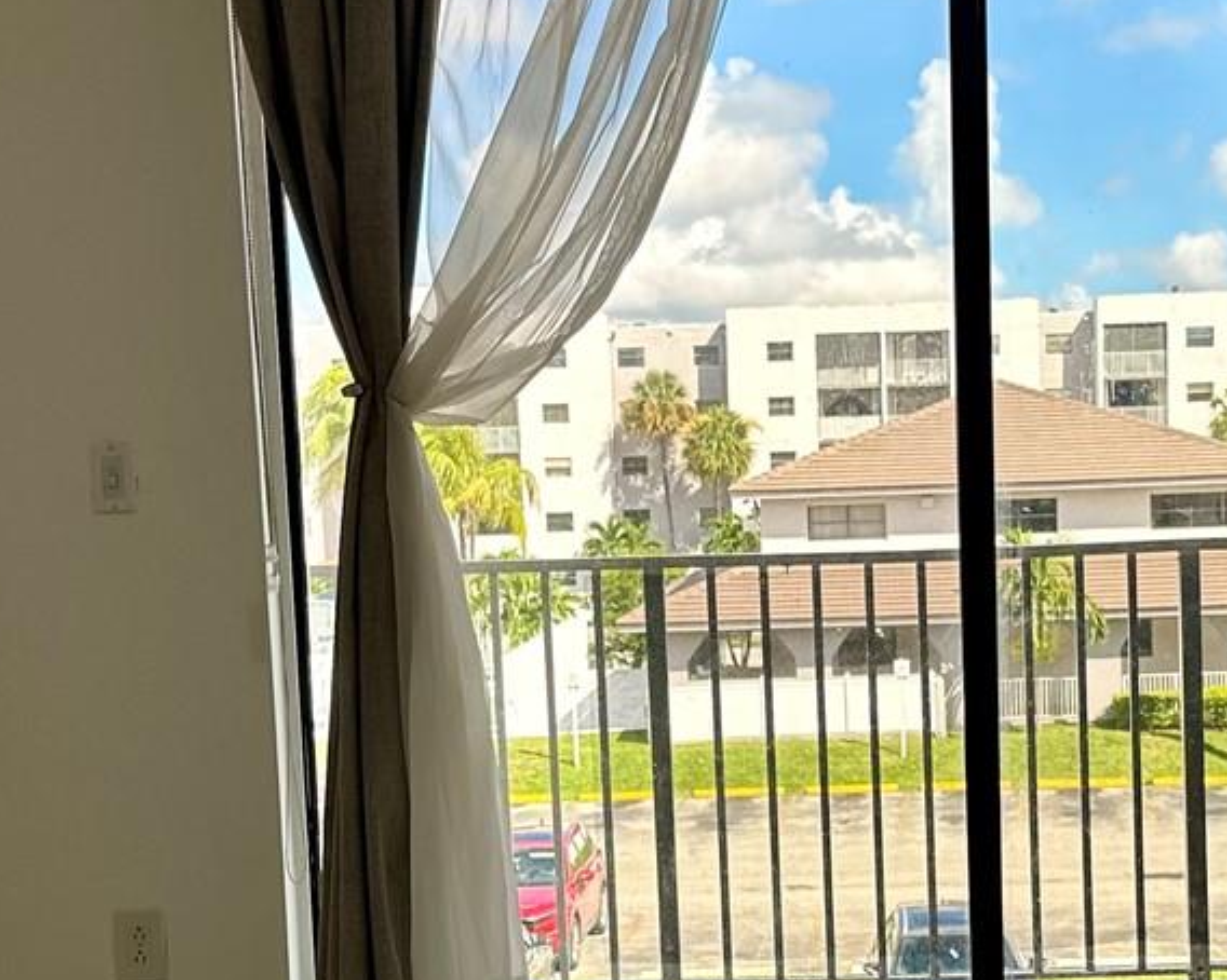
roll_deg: +1.6
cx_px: 830
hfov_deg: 28.5
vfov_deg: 22.9
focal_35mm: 66
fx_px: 2396
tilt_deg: -5.8
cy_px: 714
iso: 80
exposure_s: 1/864
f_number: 1.78
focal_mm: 6.86
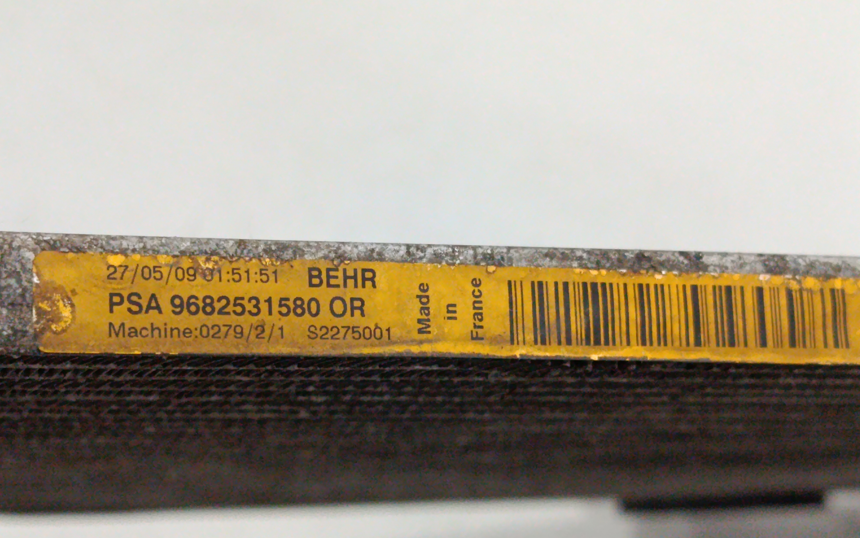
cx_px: 432
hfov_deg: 25.2
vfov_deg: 15.9
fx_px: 1922
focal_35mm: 82
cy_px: 323
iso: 655
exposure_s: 1/50
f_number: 1.7
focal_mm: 5.24
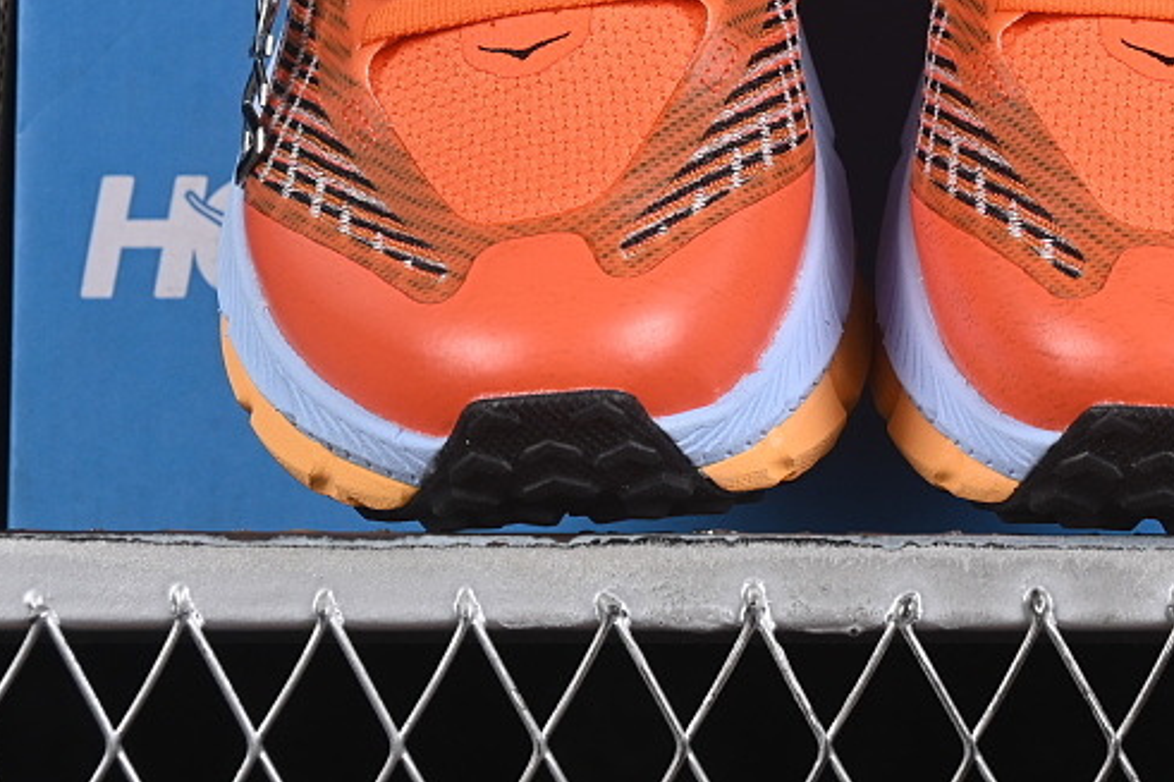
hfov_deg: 12.4
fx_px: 5379
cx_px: 892
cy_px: -2
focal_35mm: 165
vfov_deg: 8.3
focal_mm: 50
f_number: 7.1
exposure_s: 1/80
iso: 160
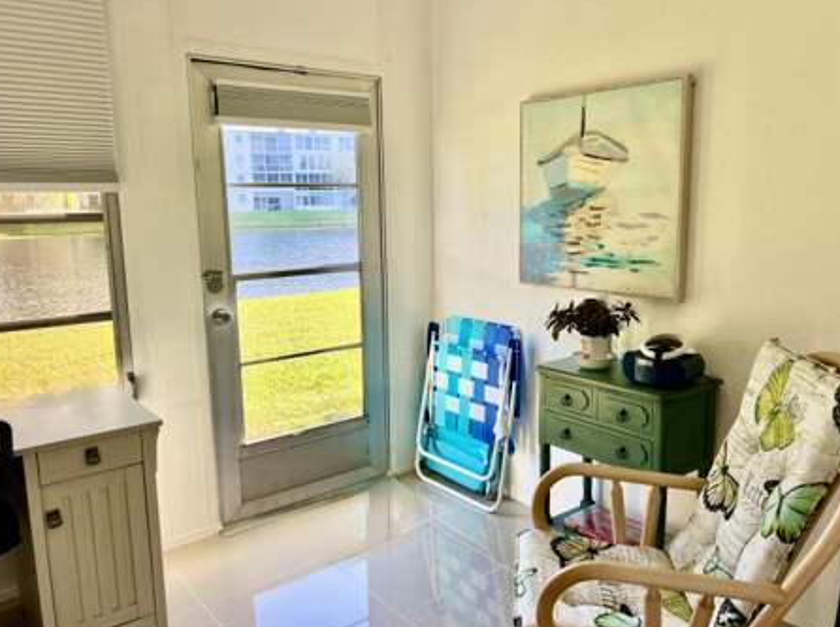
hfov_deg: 63.5
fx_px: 678
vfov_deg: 49.6
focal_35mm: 28
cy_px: 310
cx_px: 429
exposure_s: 1/219
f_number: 1.5
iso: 40
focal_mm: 5.7
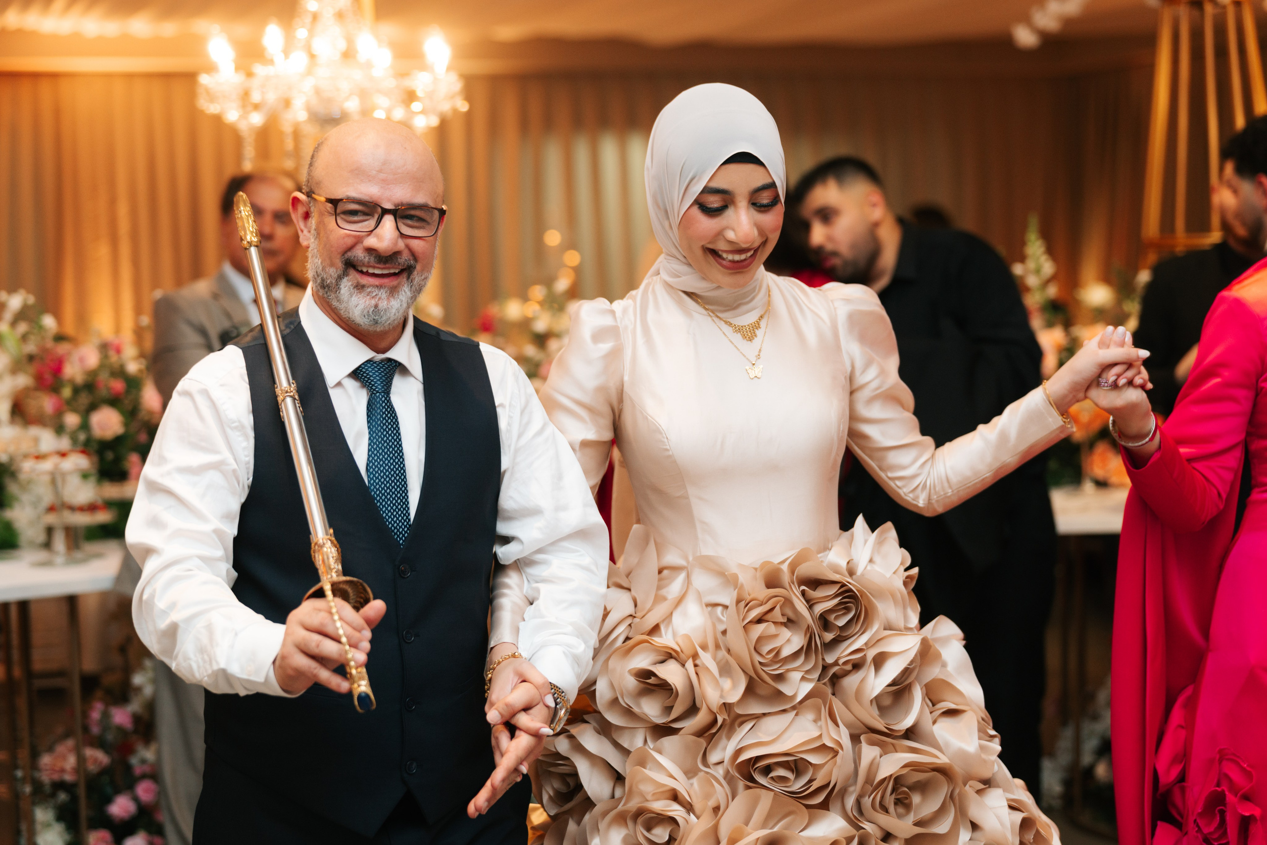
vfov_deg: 21.6
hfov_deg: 32.0
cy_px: 422
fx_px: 2209
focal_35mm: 63
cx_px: 634
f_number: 2.4
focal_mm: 62
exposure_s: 1/160
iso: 640
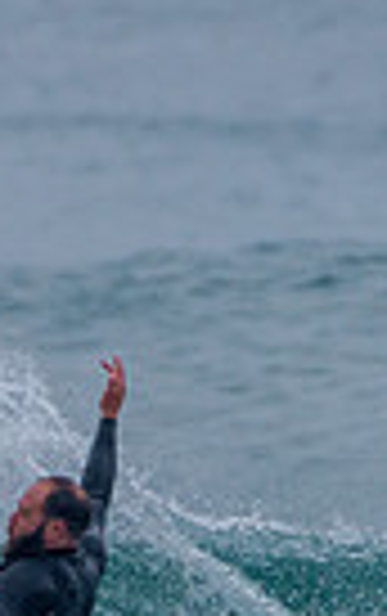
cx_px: -86
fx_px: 44529
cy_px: 713
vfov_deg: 0.8
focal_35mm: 2647
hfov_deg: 0.5
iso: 450
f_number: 5.6
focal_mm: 500
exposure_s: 1/2000
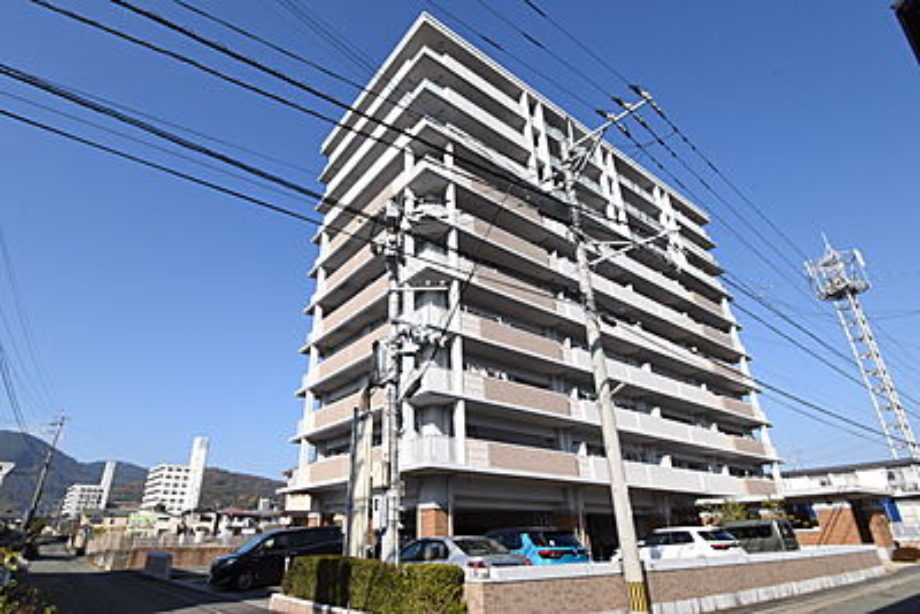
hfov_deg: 90.0
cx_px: 460
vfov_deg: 67.4
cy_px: 307
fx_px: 460
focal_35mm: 18
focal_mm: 12
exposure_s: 1/800
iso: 800
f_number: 14
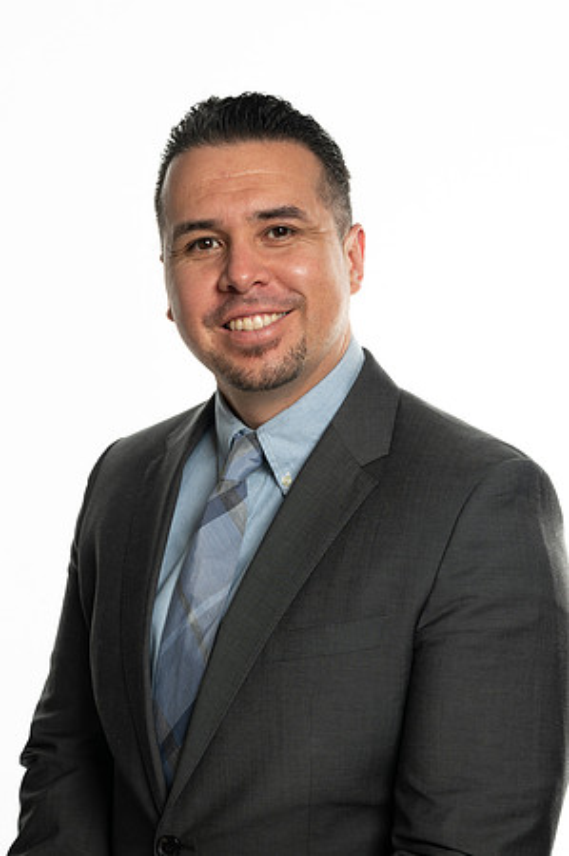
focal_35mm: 55
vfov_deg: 36.3
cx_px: 284
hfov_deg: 24.6
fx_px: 1307
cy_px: 428
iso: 100
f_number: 7.1
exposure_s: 1/80
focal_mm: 55
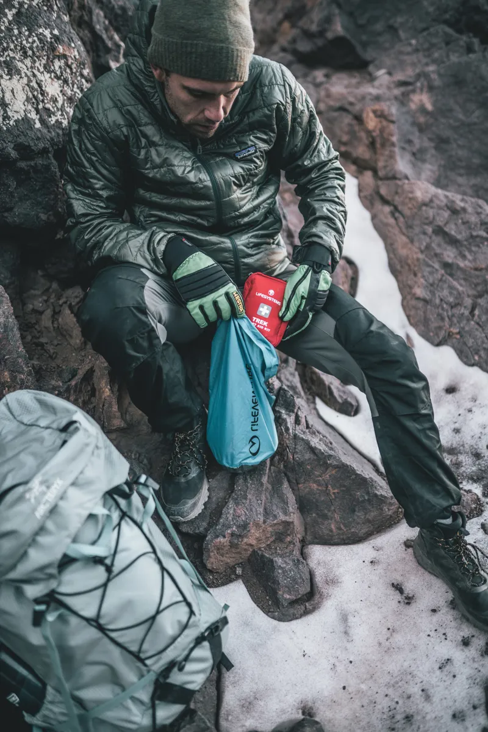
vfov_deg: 54.4
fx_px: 711
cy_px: 366
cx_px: 244
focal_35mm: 35
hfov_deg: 37.9
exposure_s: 1/80
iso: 100
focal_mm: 35
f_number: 1.4
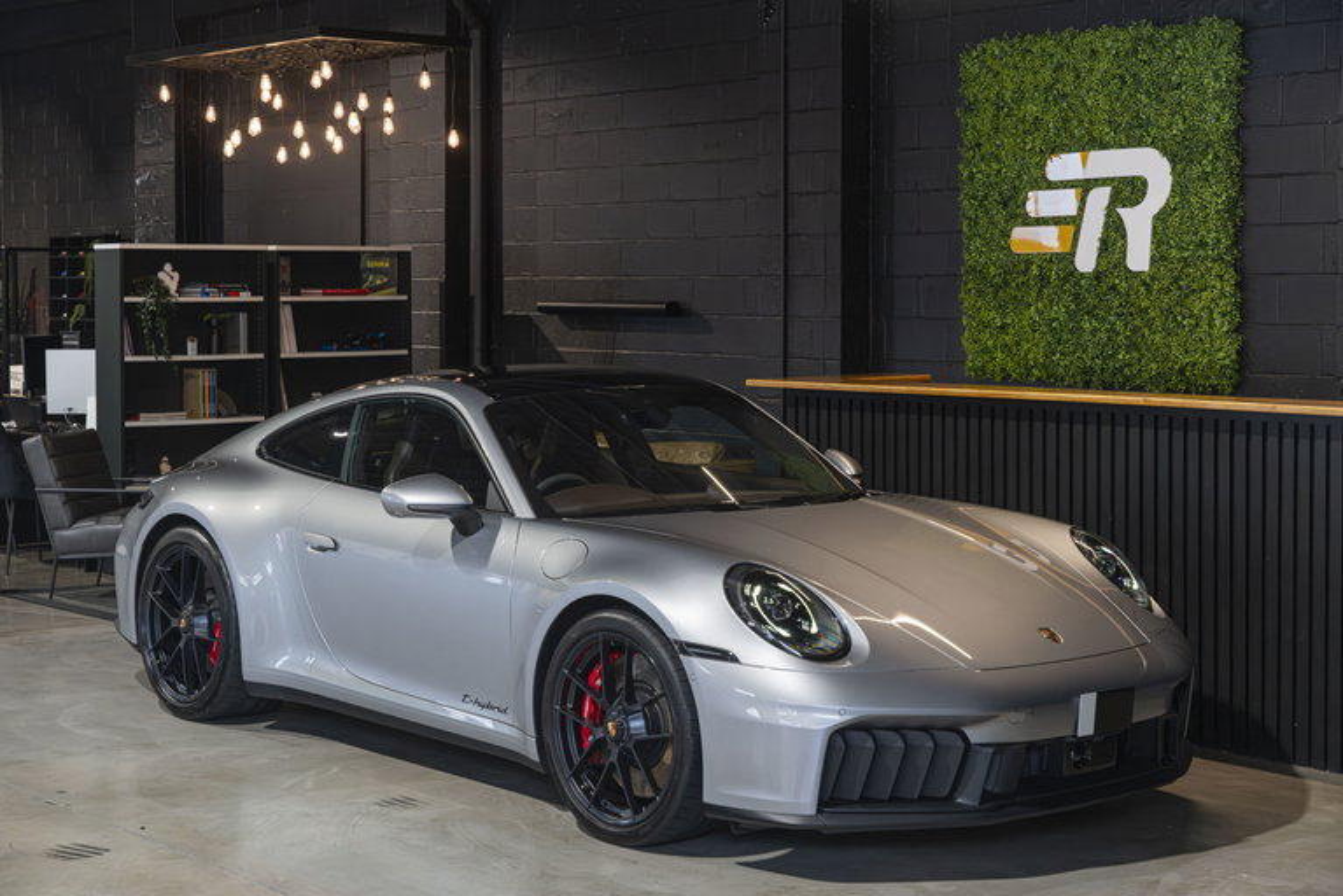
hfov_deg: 33.8
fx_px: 2209
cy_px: 448
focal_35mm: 59
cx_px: 672
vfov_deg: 22.9
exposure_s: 1/60
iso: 8000
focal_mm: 59.2
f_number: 5
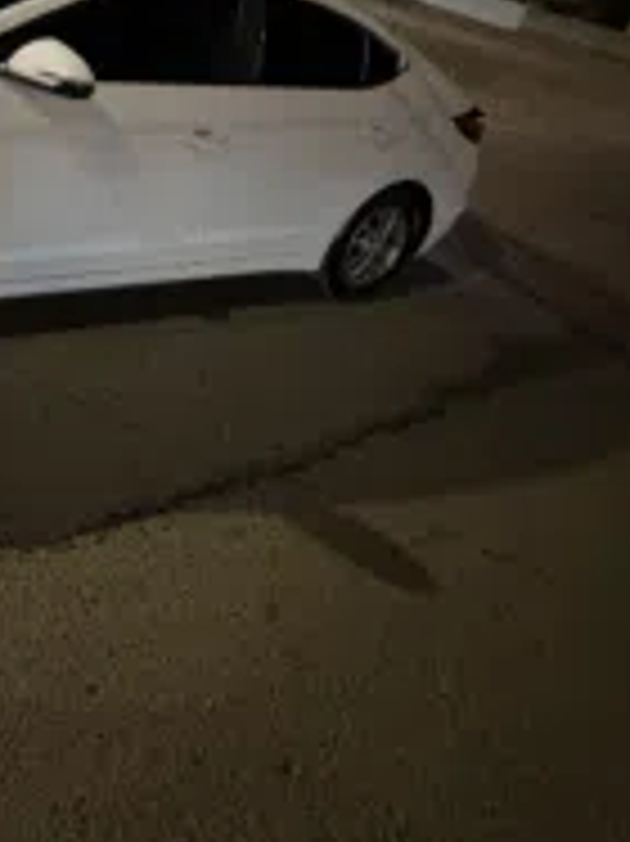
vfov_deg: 50.3
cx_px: 76
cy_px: 27
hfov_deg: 43.2
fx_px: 729
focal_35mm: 30
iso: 1000
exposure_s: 1/25
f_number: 2.2
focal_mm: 2.22
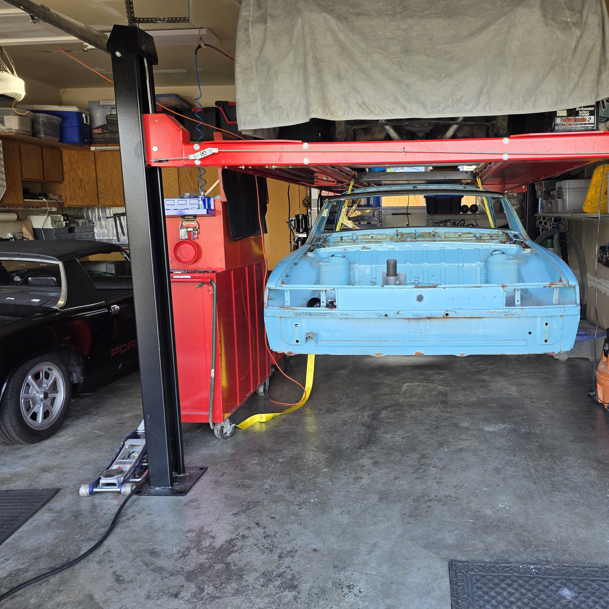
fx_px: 557
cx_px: 396
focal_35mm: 28
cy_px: 296
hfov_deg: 56.3
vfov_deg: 57.3
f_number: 1.7
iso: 40
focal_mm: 6.3
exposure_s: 1/120
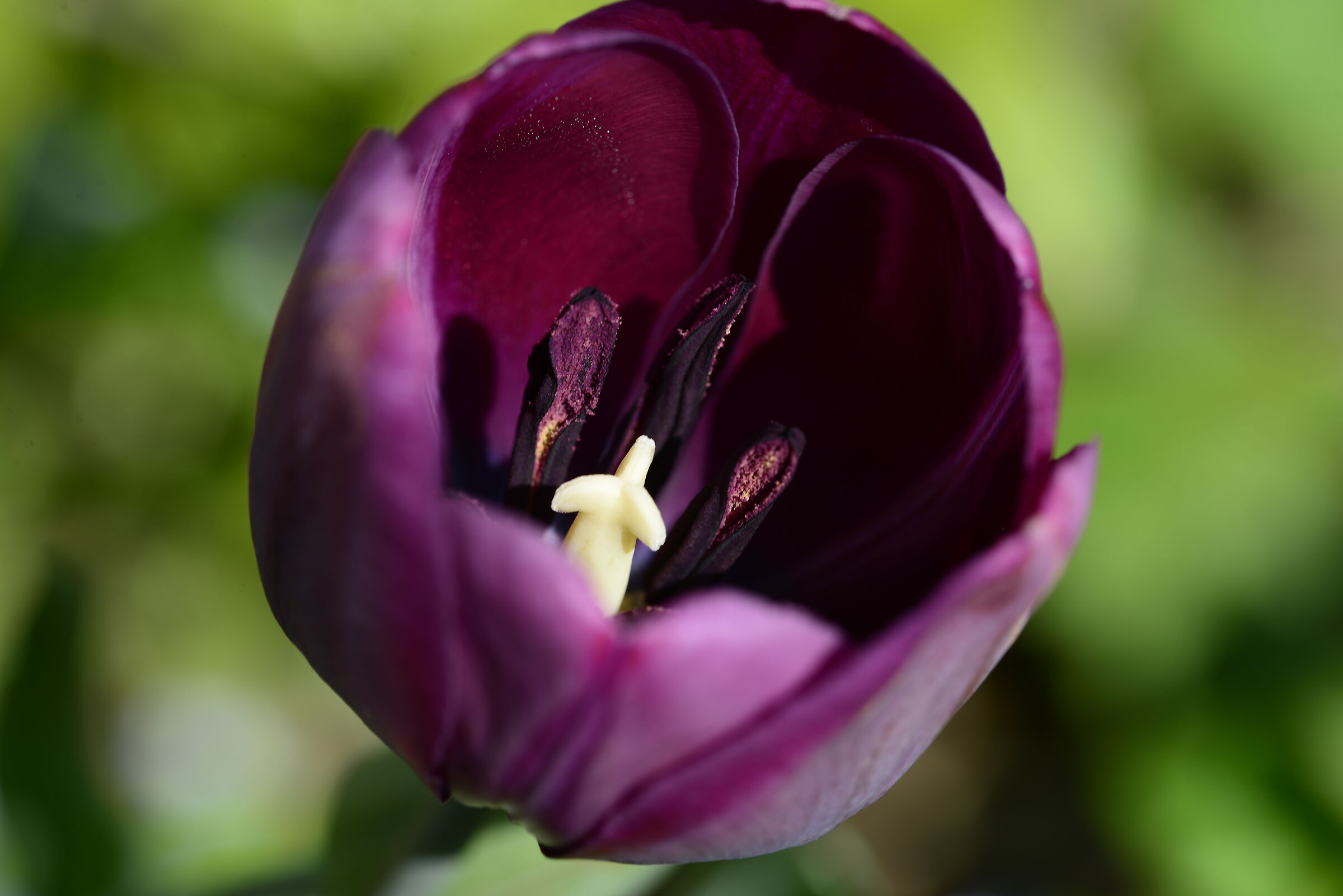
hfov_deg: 19.4
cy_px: 448
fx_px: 3918
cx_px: 672
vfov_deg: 13.1
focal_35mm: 105
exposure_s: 1/125
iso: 100
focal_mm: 105
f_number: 11
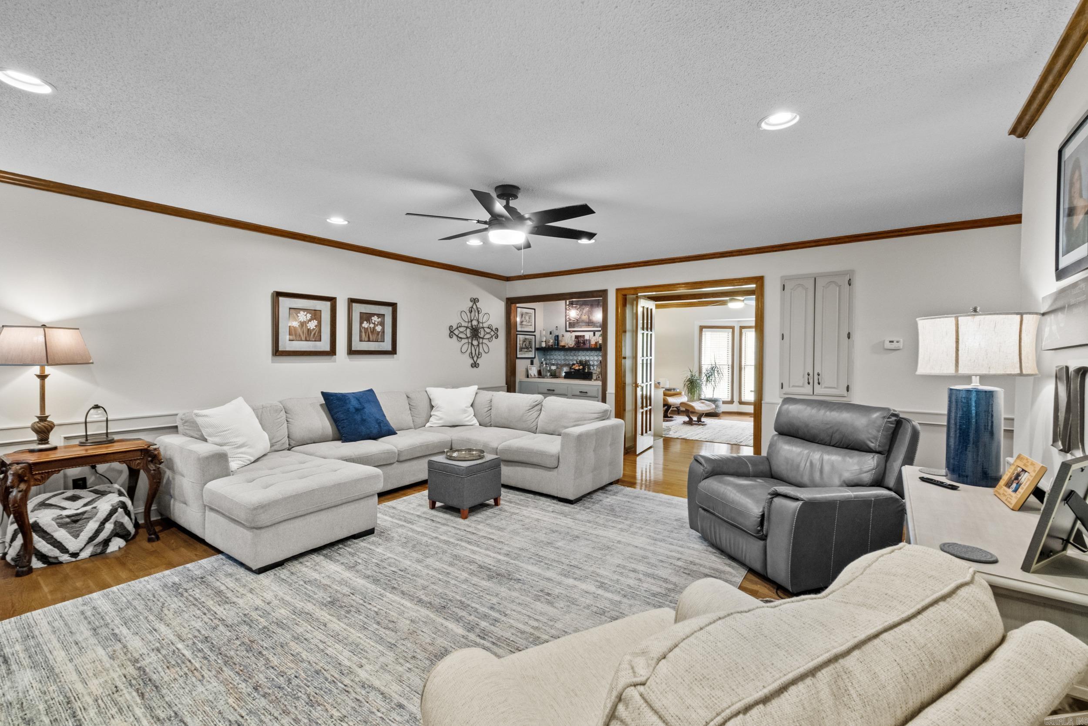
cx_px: 544
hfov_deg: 100.4
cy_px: 363
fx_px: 453
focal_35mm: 15
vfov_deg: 77.3
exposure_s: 1/1.25
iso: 400
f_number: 8
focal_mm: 10
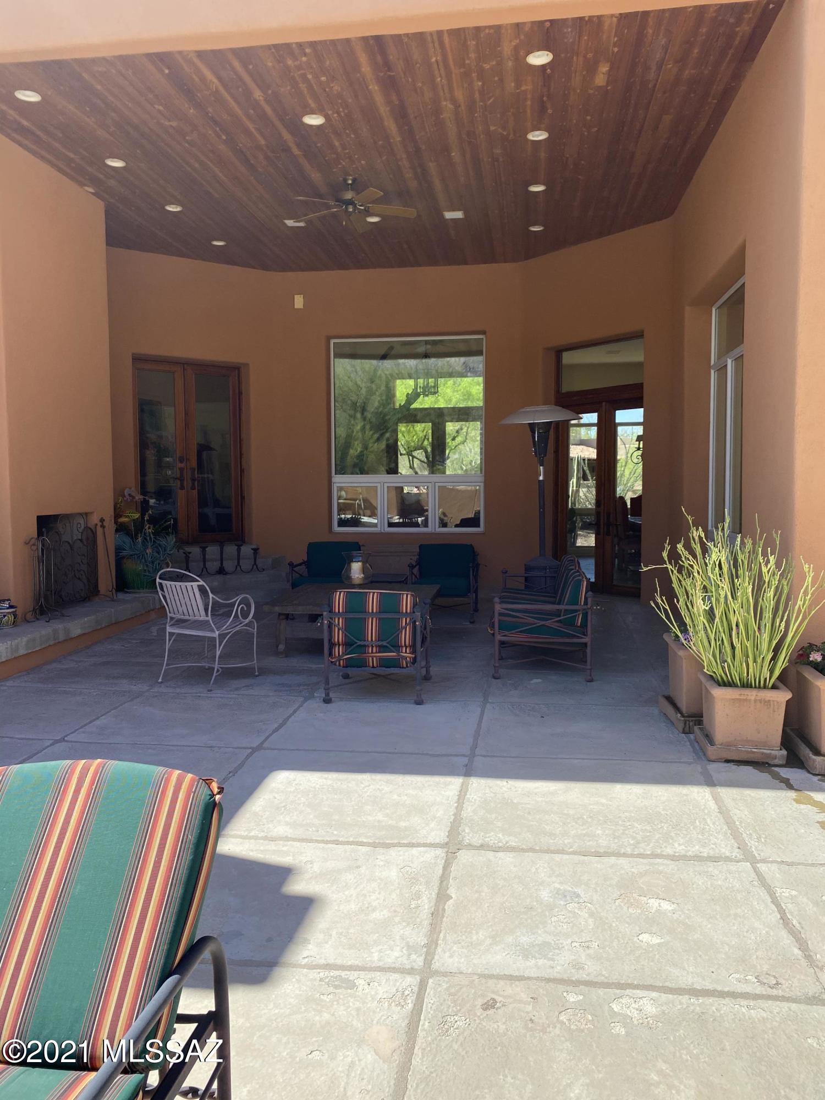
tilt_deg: -2.4
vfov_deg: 67.3
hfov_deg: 53.1
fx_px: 826
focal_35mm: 26
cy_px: 550
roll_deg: +0.1
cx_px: 412
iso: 32
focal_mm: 4.25
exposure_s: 1/1653
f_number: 1.8
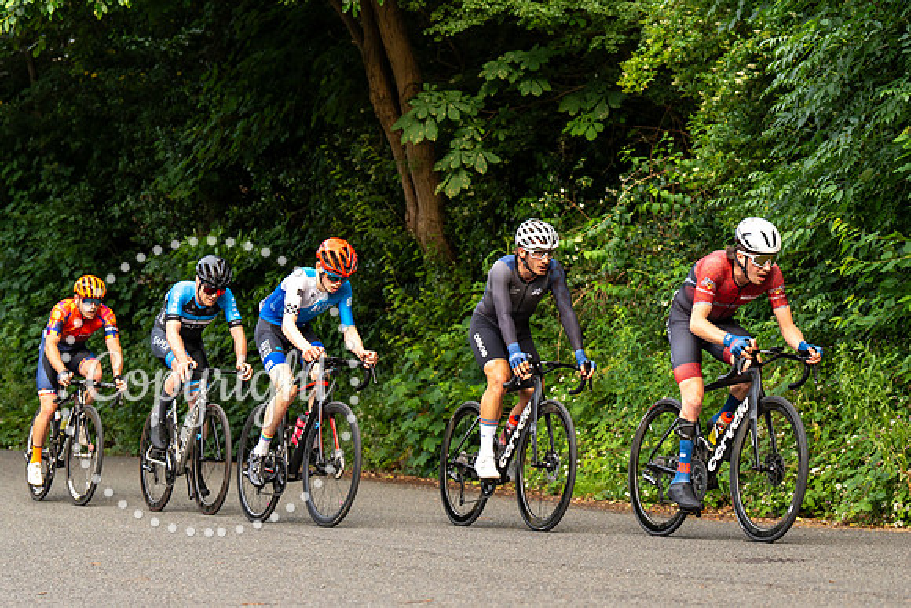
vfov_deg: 12.3
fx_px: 2828
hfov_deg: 18.2
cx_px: 660
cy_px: 293
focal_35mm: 112
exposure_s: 1/800
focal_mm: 70
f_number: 3.5
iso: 400
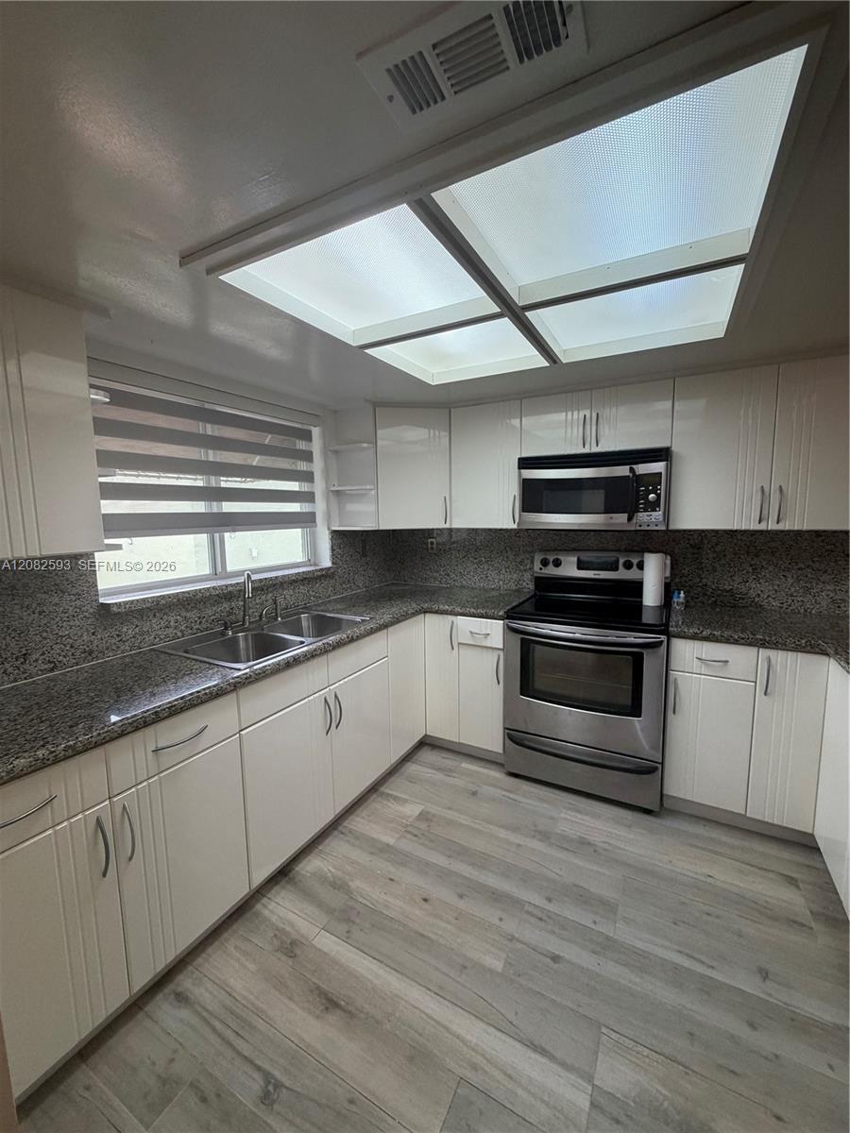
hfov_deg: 85.7
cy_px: 566
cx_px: 425
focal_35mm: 14
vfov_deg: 102.1
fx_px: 458
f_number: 2.2
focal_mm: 2.22
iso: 160
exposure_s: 1/120
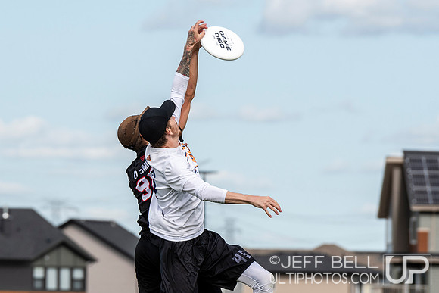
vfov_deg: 3.2
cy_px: 151
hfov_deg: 4.8
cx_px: 144
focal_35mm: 426
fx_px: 5193
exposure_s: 1/1000
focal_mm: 200
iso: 220
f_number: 6.3
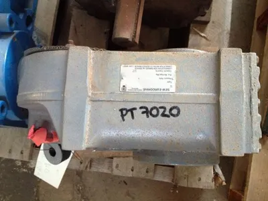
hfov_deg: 52.6
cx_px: 134
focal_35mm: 35
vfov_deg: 40.7
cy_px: 100
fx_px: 271
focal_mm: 4.28
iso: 400
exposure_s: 1/15
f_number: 2.4
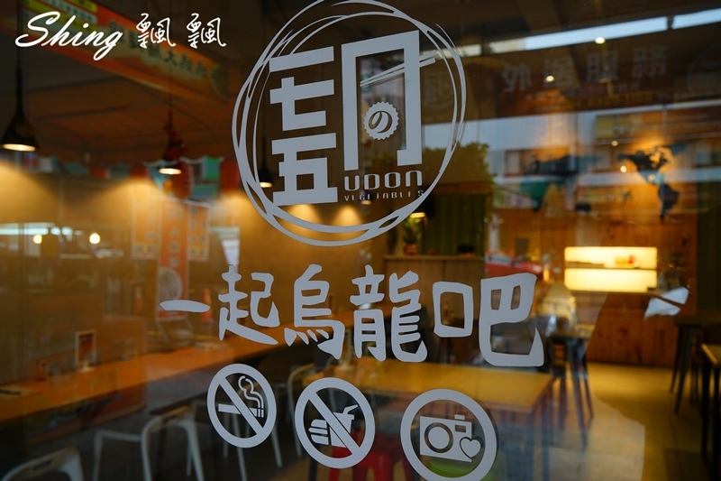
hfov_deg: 63.7
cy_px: 240
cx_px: 360
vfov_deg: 44.9
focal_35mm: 29
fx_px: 581
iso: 320
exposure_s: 1/50
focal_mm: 29
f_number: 5
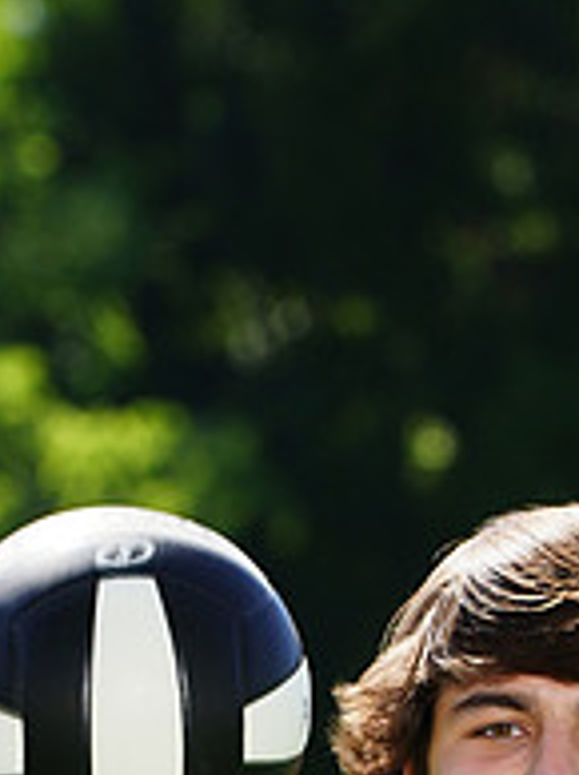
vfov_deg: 2.5
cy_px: 1071
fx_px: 17926
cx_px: 459
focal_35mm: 802
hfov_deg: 1.9
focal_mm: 279
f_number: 11
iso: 200
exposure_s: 1/200
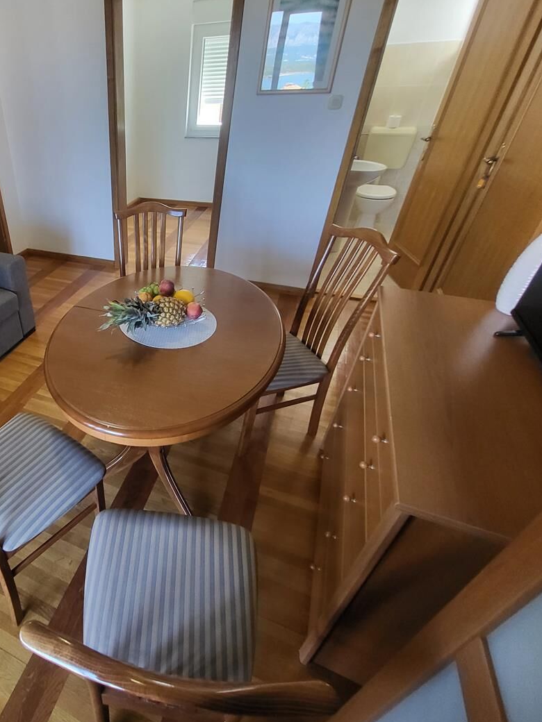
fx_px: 376
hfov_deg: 65.4
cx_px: 111
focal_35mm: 18
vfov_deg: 87.7
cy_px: 351
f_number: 2.2
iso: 320
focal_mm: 1.74
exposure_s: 1/50
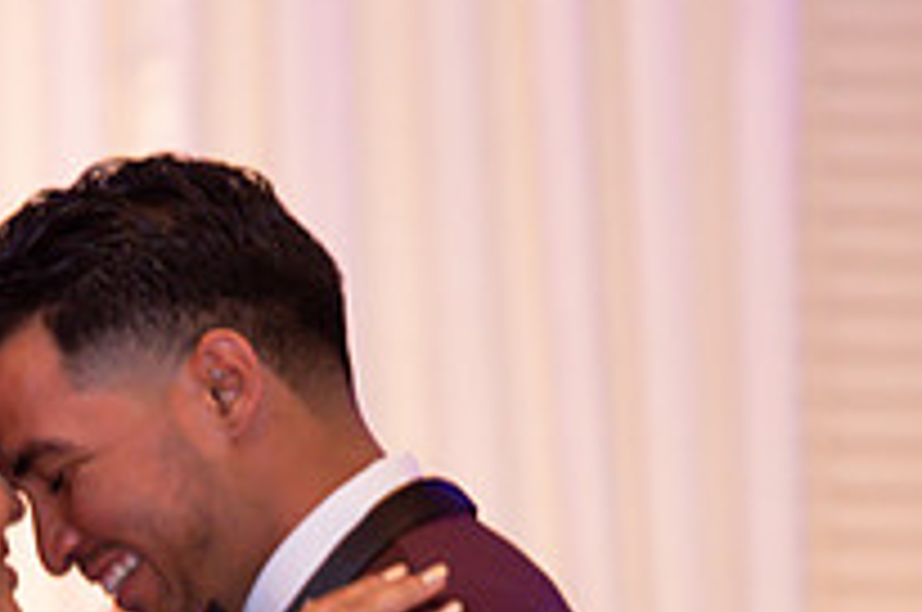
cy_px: 549
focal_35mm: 481
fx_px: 12300
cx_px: 103
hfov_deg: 4.3
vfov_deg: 2.8
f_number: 4.5
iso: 1250
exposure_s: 1/60
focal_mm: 170
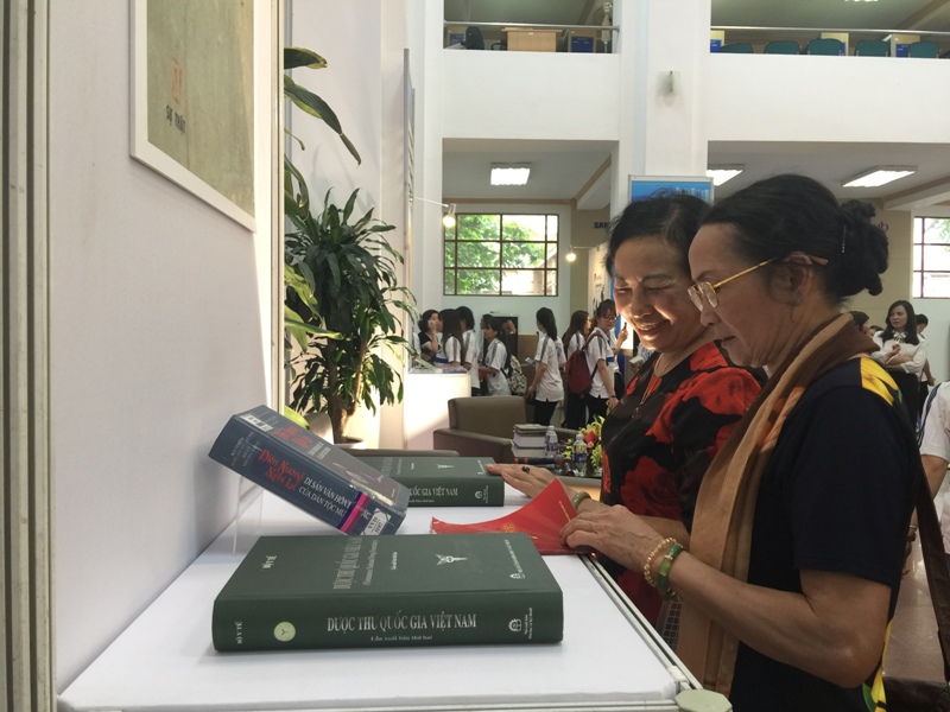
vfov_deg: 48.2
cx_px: 475
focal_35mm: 29
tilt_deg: -0.7
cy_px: 356
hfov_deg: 61.7
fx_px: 796
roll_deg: -2.1
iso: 50
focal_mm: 4.15
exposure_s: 1/17
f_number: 2.2
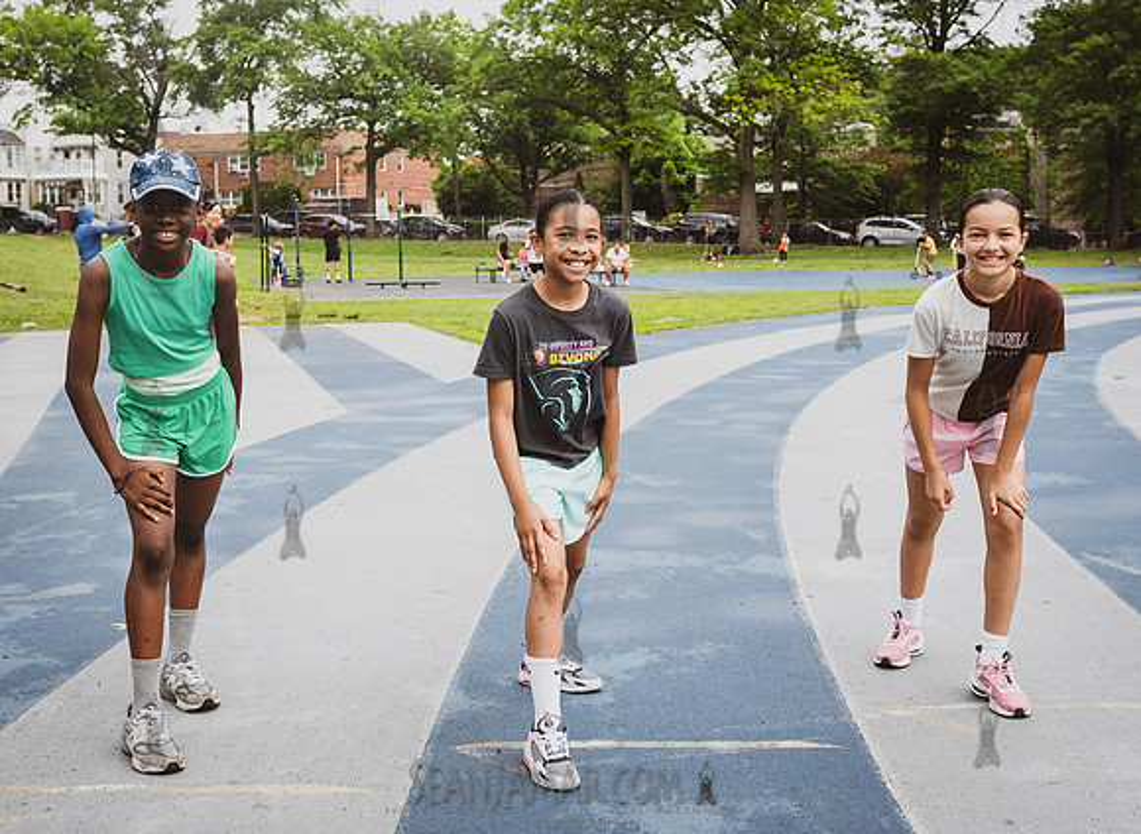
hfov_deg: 39.4
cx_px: 574
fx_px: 1594
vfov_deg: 29.3
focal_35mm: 49
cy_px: 382
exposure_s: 1/2000
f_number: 4.5
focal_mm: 31
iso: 400
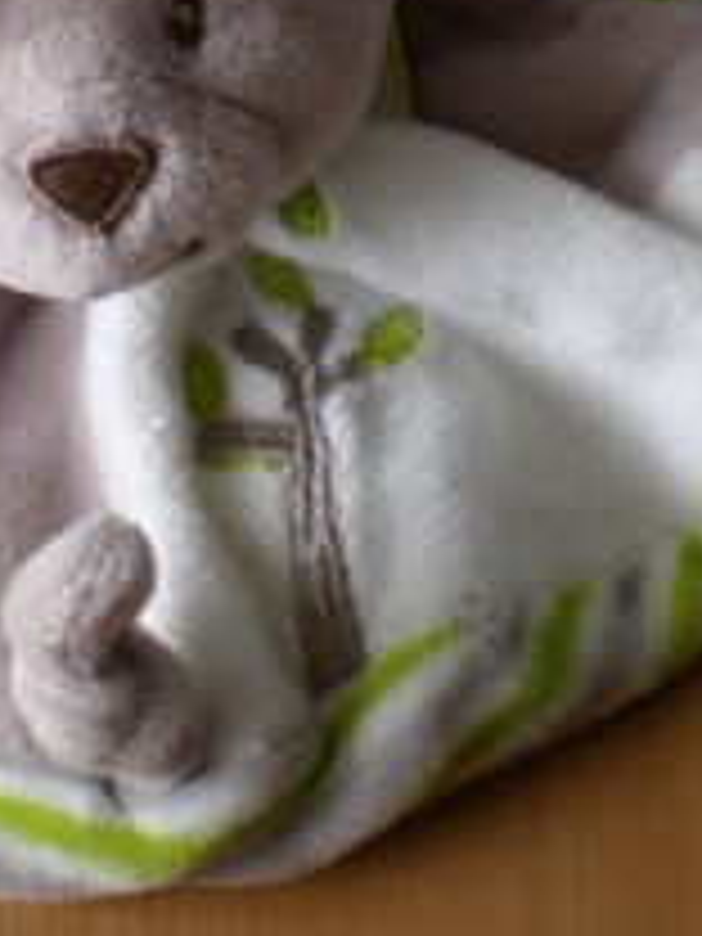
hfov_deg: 15.4
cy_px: 58
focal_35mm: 95
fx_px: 2569
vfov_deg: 20.2
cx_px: 112
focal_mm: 6.3
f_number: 3.1
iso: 98
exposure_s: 1/58
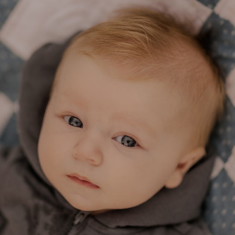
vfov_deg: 13.8
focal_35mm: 126
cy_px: 120
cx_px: 117
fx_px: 968
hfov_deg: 13.8
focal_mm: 85
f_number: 1.4
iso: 200
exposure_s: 1/320
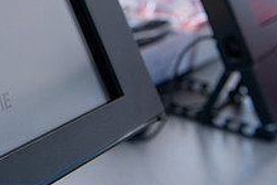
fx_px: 731
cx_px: 18
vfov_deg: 14.3
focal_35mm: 95
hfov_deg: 20.9
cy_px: 16
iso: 250
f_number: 4
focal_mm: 36
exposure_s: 1/800
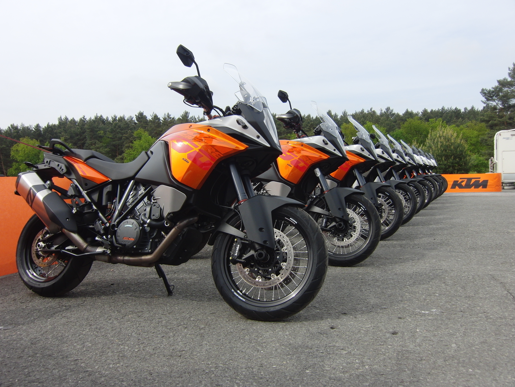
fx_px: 446
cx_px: 258
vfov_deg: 46.8
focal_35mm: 30
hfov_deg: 60.0
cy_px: 194
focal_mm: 5.2
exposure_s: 1/640
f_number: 3.5
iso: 100
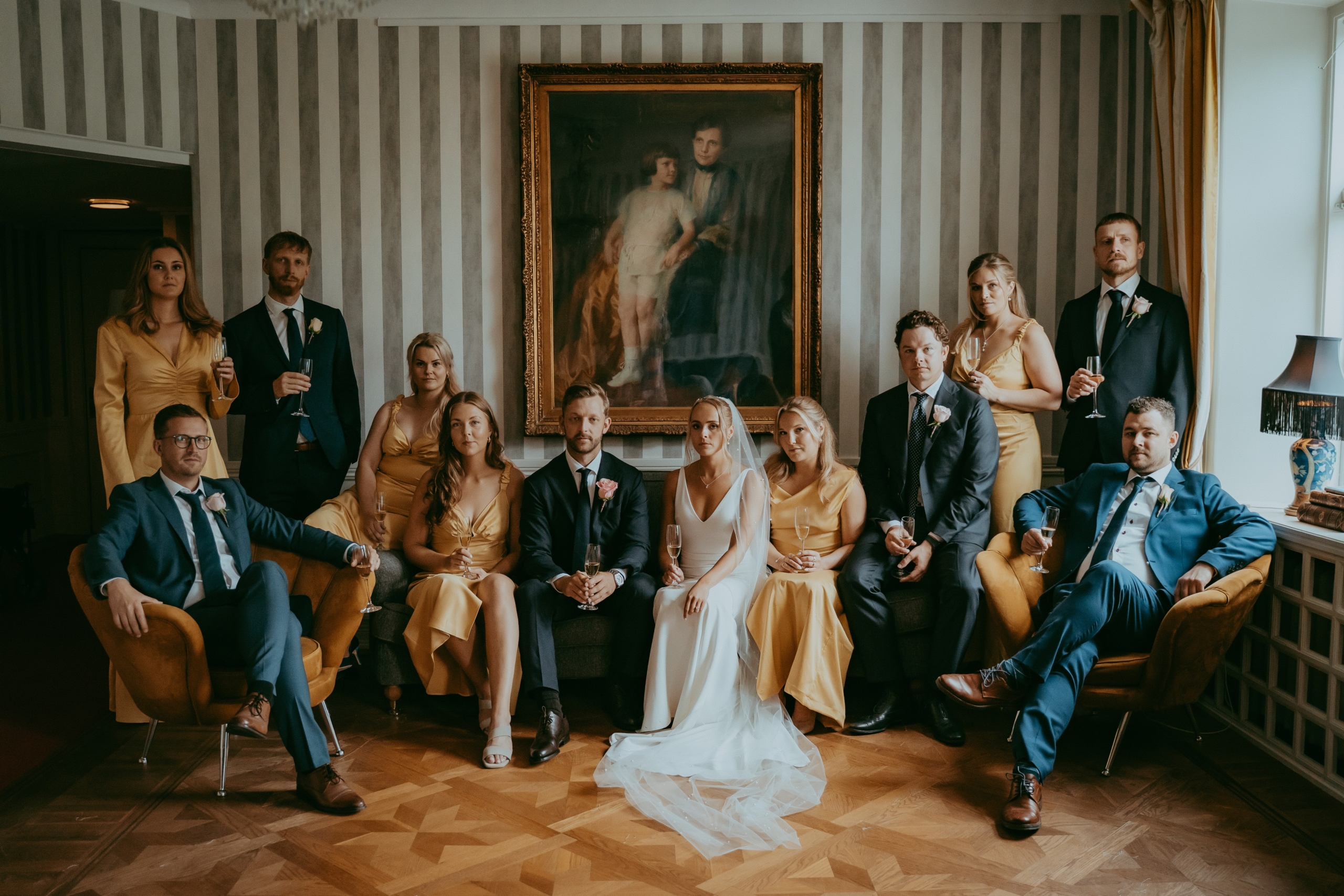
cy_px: 464
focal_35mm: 33
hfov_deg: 57.1
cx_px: 671
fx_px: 1236
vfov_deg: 39.8
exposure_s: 1/320
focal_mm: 32
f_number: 2.8
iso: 2000
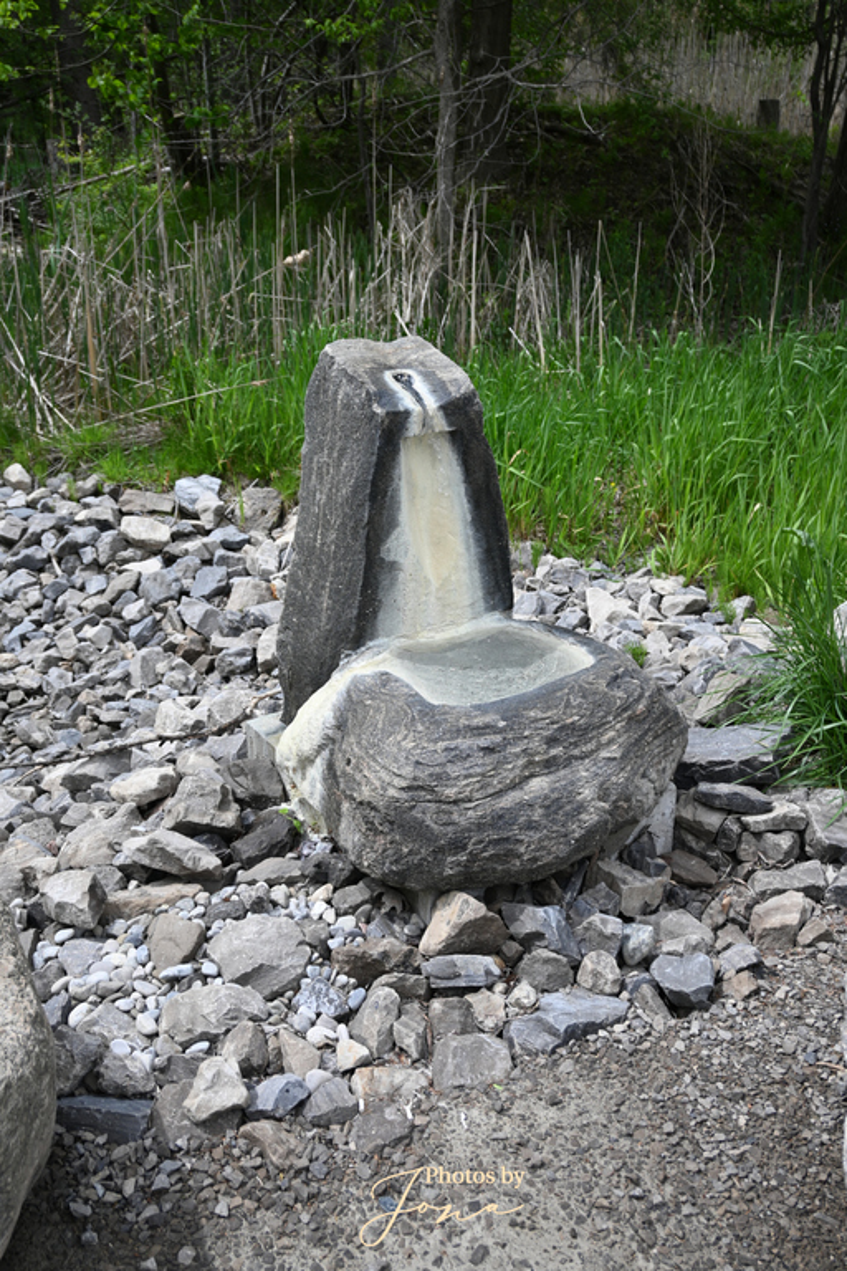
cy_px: 636
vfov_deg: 58.3
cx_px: 424
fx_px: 1138
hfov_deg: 40.8
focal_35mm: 32
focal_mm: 21.5
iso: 100
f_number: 4
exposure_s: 1/800
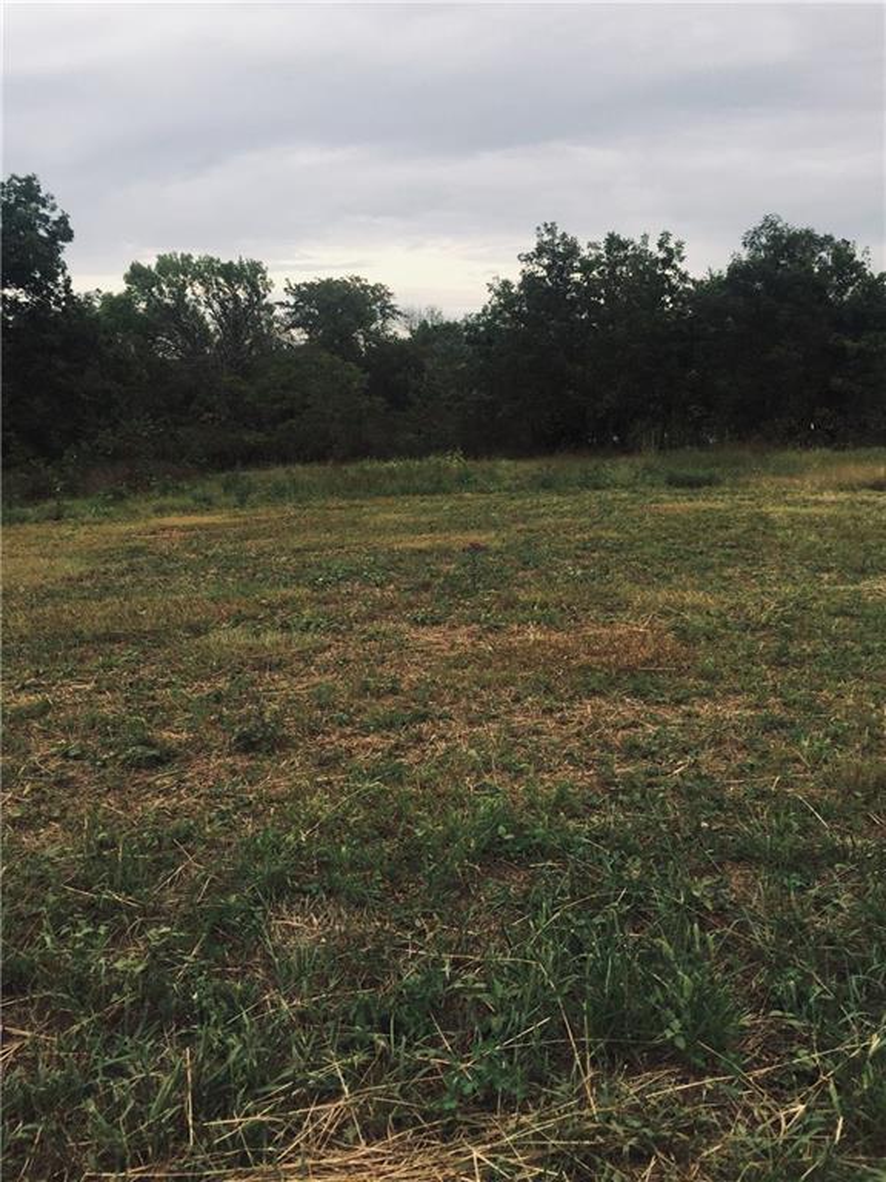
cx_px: 443
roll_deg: +2.8
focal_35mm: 29
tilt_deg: -11.8
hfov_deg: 48.2
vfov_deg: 61.7
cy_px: 591
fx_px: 990
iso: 32
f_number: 2.2
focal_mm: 4.15
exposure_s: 1/350
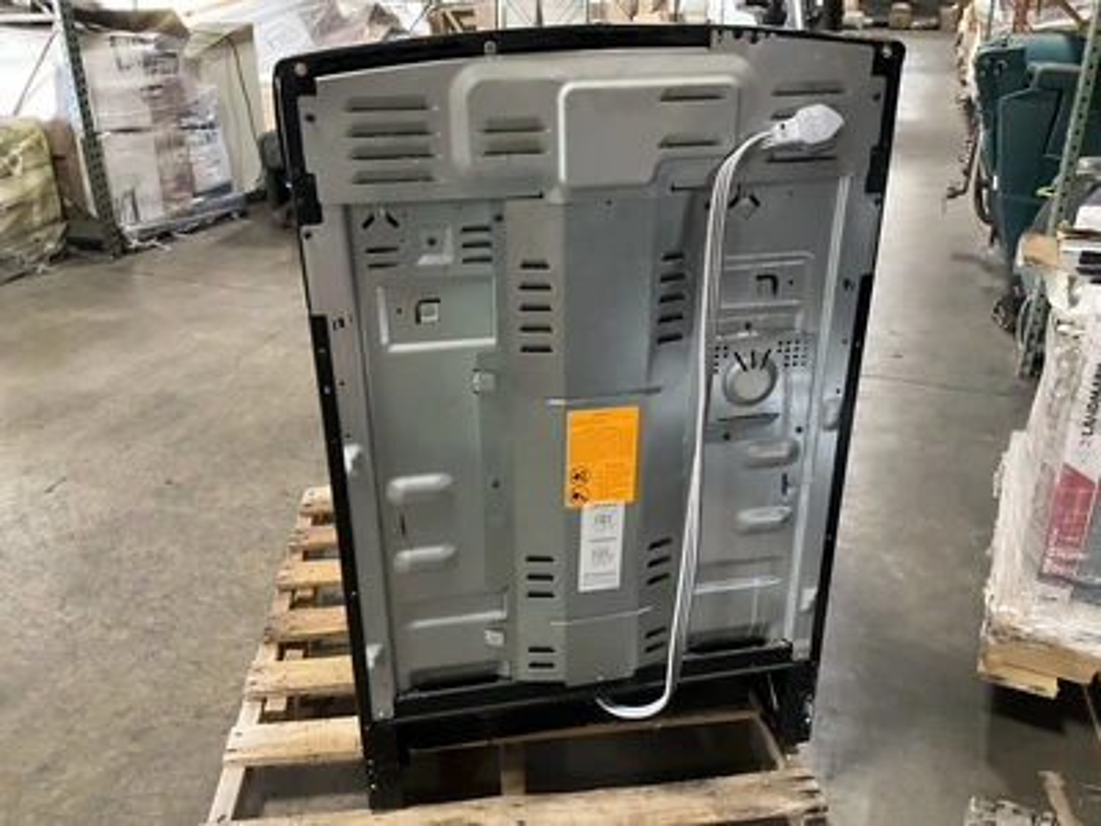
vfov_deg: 48.2
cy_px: 413
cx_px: 550
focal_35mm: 29
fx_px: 922
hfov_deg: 61.7
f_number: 1.8
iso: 320
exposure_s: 1/30
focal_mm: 3
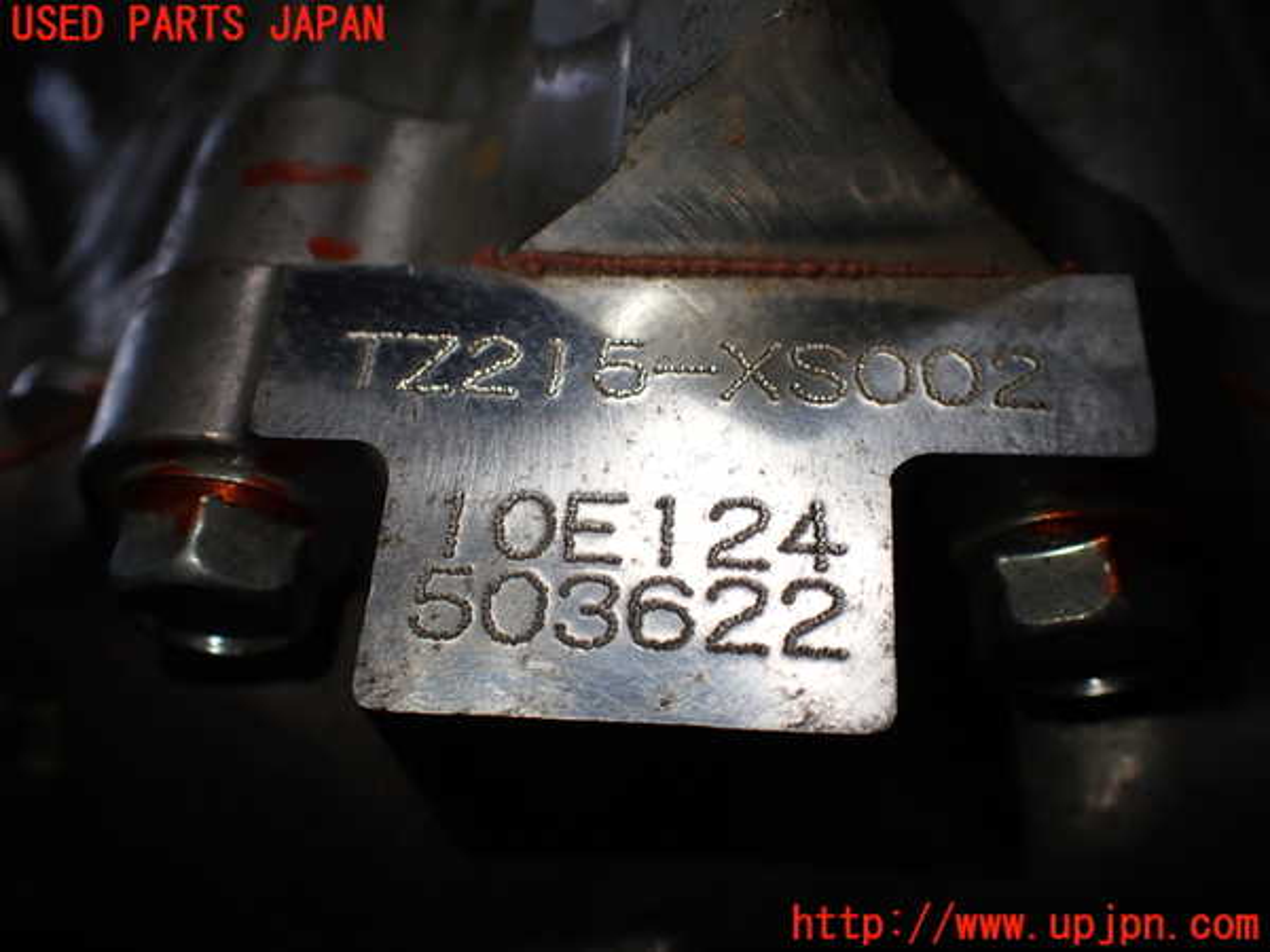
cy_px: 476
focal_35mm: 30
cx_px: 635
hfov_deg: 60.0
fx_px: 1101
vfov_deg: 46.8
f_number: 3.2
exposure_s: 1/200
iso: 100
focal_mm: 5.4
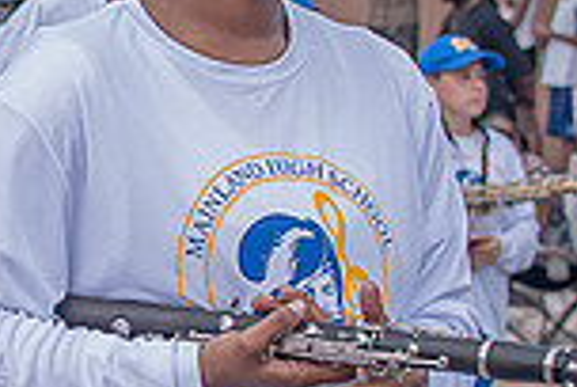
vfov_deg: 7.0
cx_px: -315
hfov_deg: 10.0
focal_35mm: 198
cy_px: 120
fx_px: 3180
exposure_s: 1/500
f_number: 4
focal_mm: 35
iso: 100
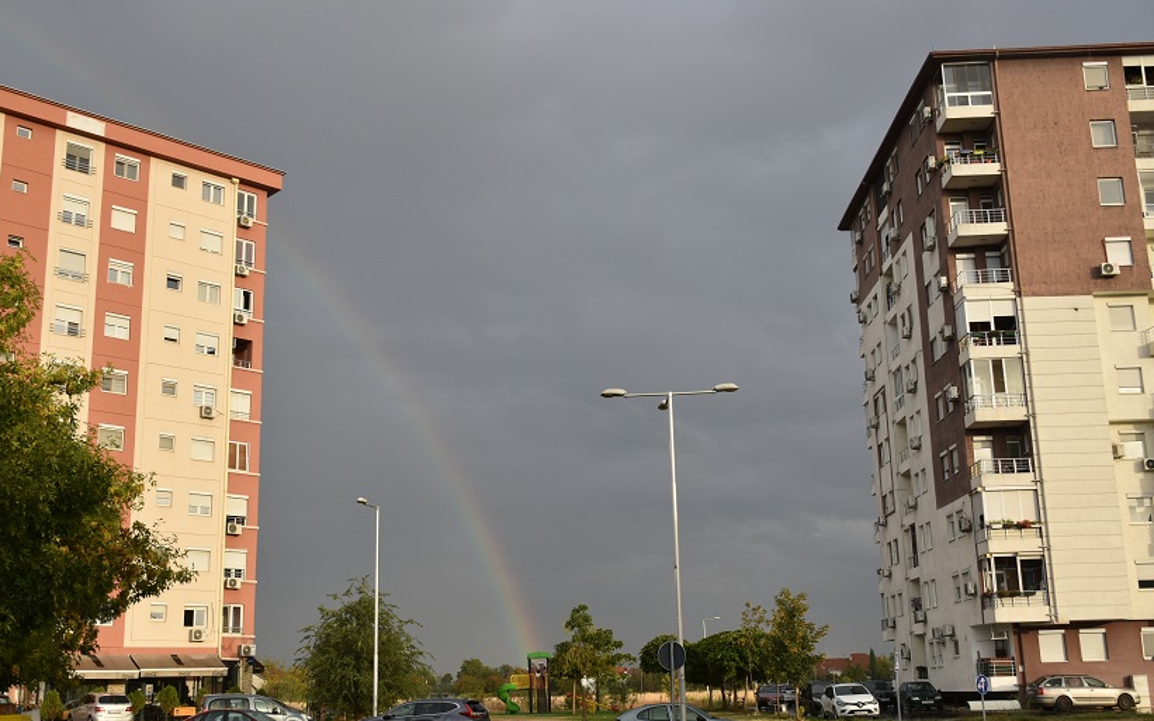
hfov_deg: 50.9
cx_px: 561
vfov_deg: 33.1
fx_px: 1213
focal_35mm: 39
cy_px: 409
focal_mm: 23
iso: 200
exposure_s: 1/250
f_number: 5.6
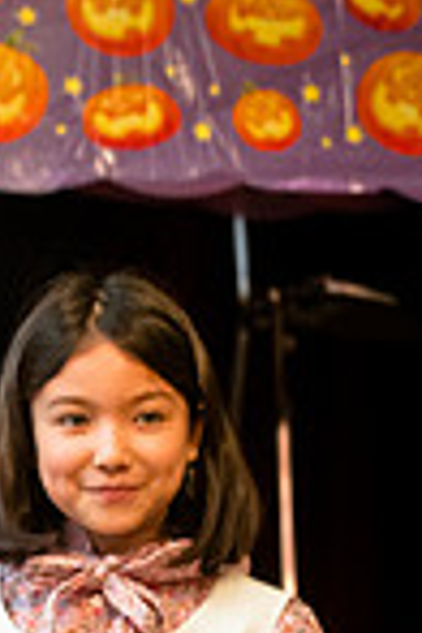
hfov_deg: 3.7
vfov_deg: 5.6
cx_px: -144
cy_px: 861
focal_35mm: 368
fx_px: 6470
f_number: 2.8
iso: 200
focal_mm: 80
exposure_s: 1/200
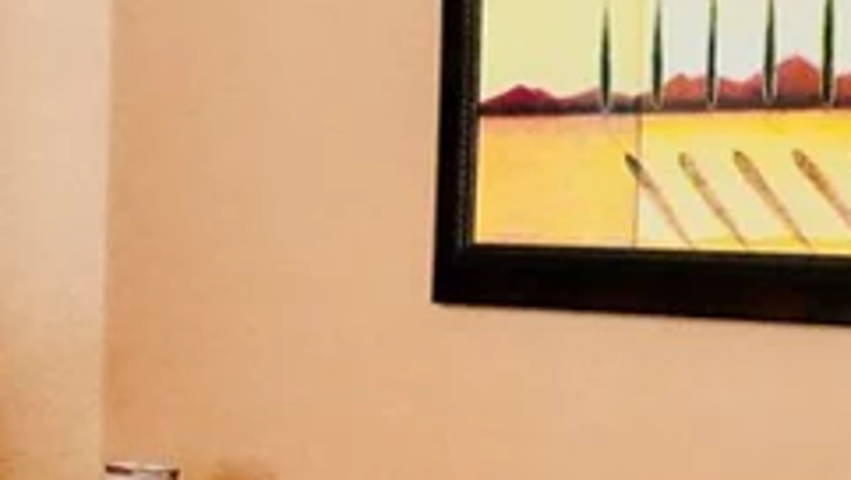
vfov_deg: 9.8
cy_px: 718
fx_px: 2710
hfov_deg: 16.7
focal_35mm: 120
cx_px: -297
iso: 5000
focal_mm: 18
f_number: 2.8
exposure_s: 1/160
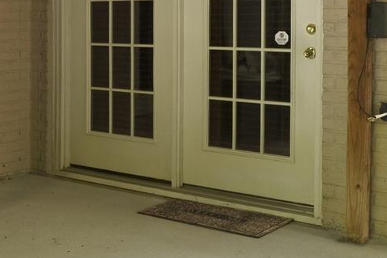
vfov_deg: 19.7
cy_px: -2
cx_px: -59
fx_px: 720
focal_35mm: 67
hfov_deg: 27.1
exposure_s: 1/25
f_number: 8
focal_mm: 16
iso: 400
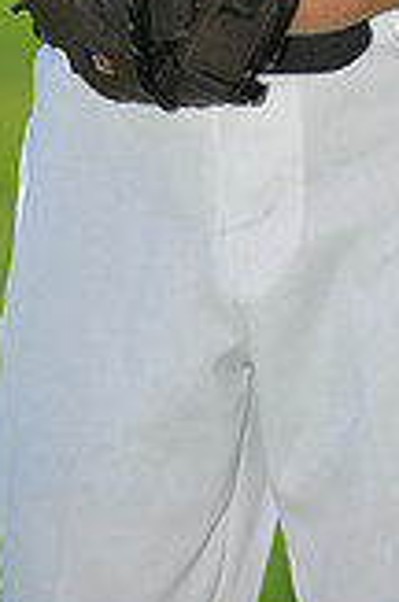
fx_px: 7129
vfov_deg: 4.8
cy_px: -373
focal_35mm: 427
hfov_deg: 3.2
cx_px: 203
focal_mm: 120
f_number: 4
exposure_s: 1/2000
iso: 200
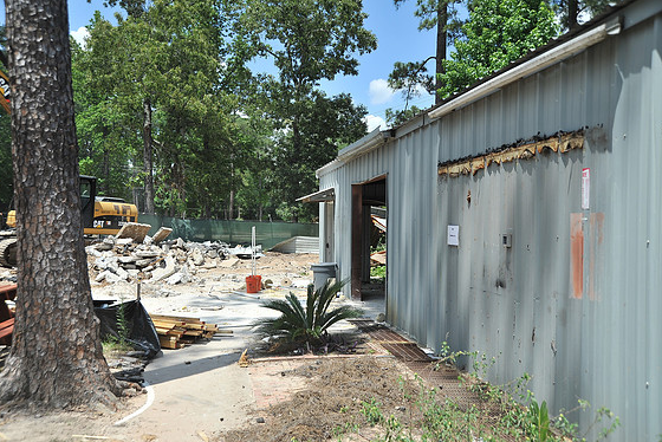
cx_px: 325
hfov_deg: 61.9
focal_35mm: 30
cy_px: 216
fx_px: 552
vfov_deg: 43.7
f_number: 5.6
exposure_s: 1/1000
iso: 200
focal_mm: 29
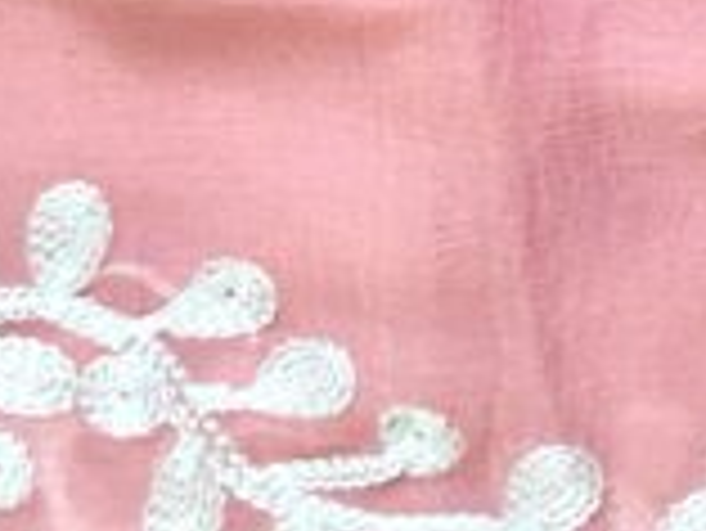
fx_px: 2368
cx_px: 679
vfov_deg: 11.9
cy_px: -371
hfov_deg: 16.7
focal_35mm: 116
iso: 320
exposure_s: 1/120
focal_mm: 5.4
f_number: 1.8
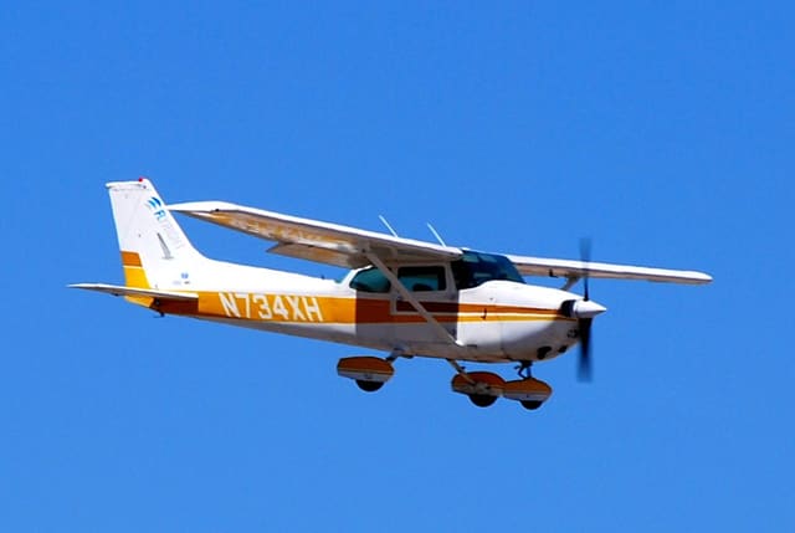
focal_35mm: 300
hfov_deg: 6.9
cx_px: 398
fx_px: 6636
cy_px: 266
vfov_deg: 4.6
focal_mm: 200
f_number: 10
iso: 100
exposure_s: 1/500
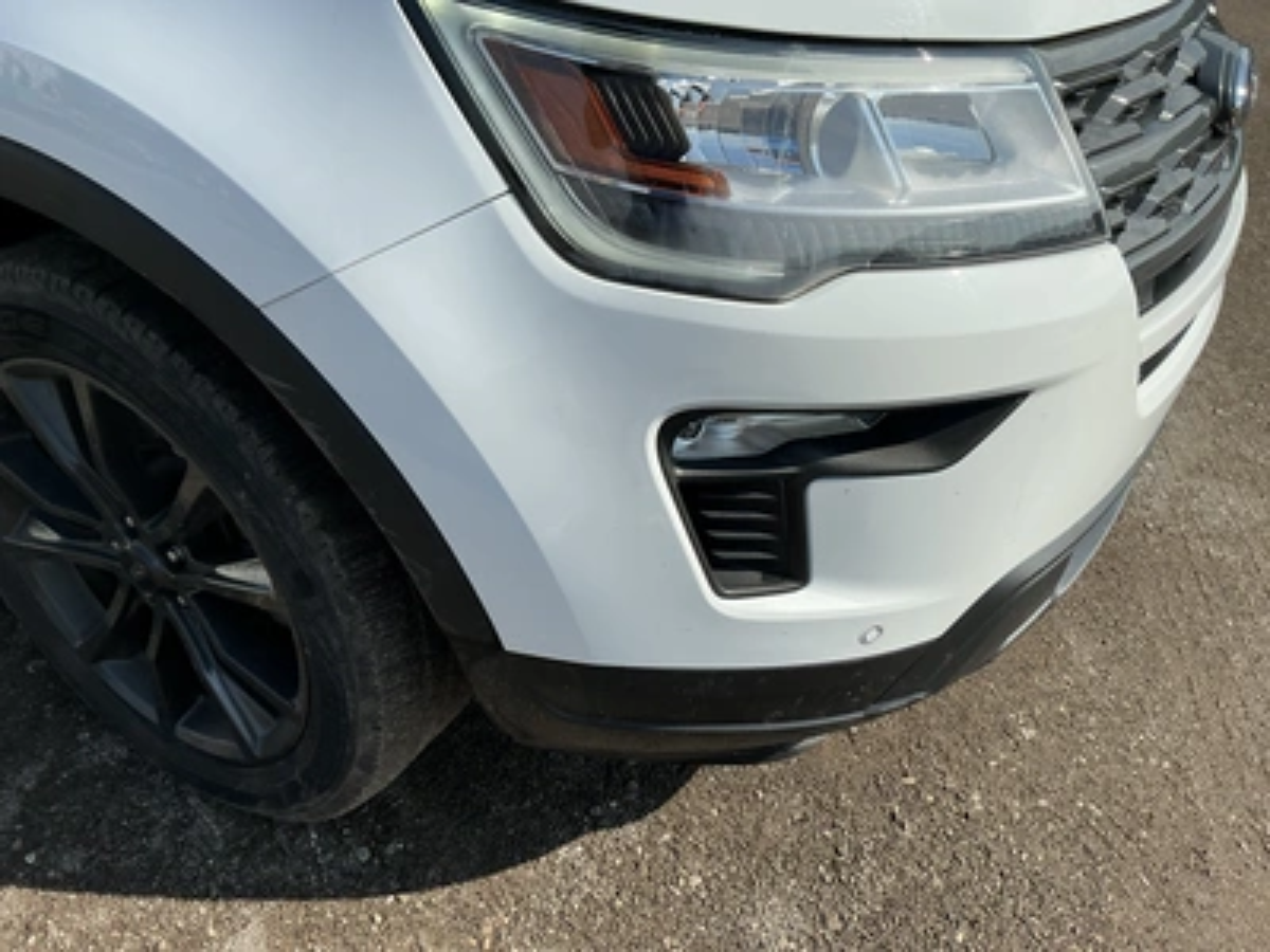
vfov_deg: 49.7
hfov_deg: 63.4
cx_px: 635
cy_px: 476
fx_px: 1027
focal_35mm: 28
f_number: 1.8
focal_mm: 3
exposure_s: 1/2058
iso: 25
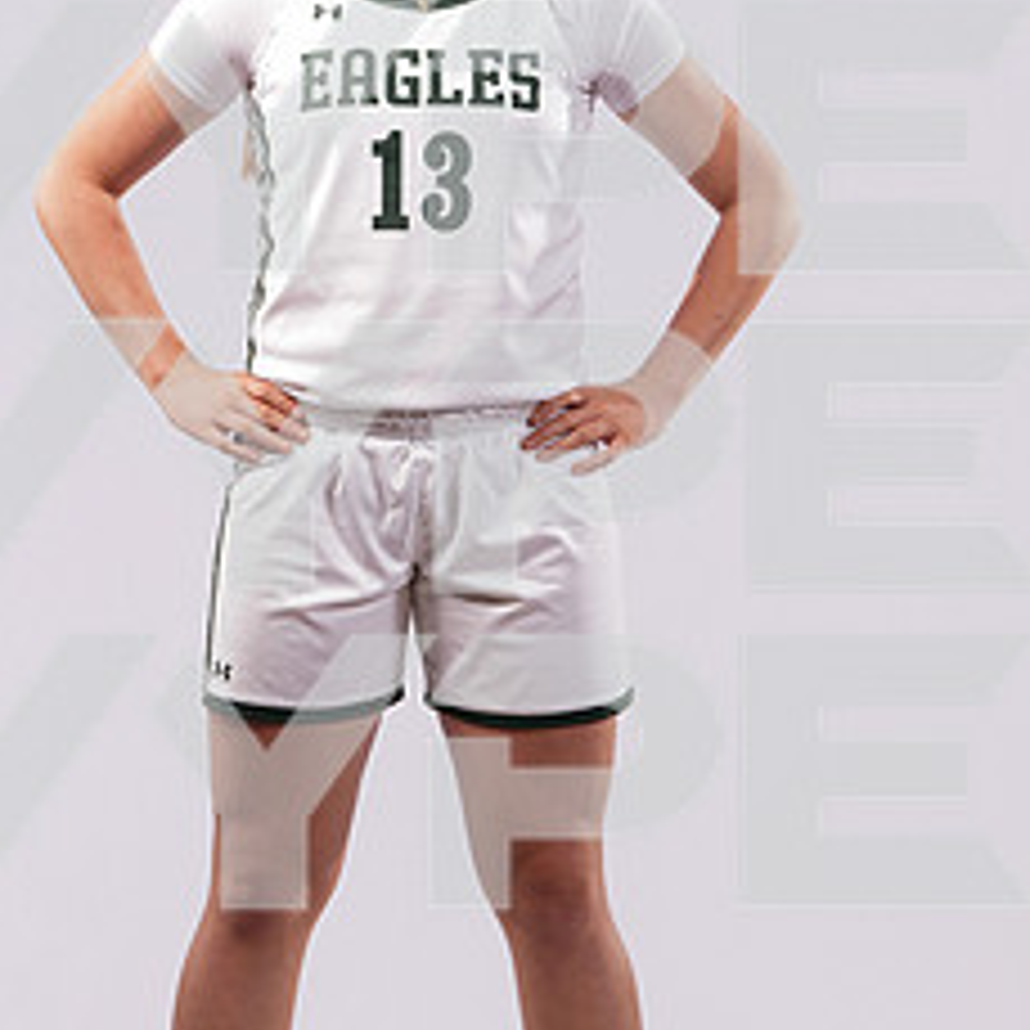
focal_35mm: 132
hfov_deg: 13.2
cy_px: 459
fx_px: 4444
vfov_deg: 13.2
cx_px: 382
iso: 160
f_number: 11
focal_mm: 79
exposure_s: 1/125
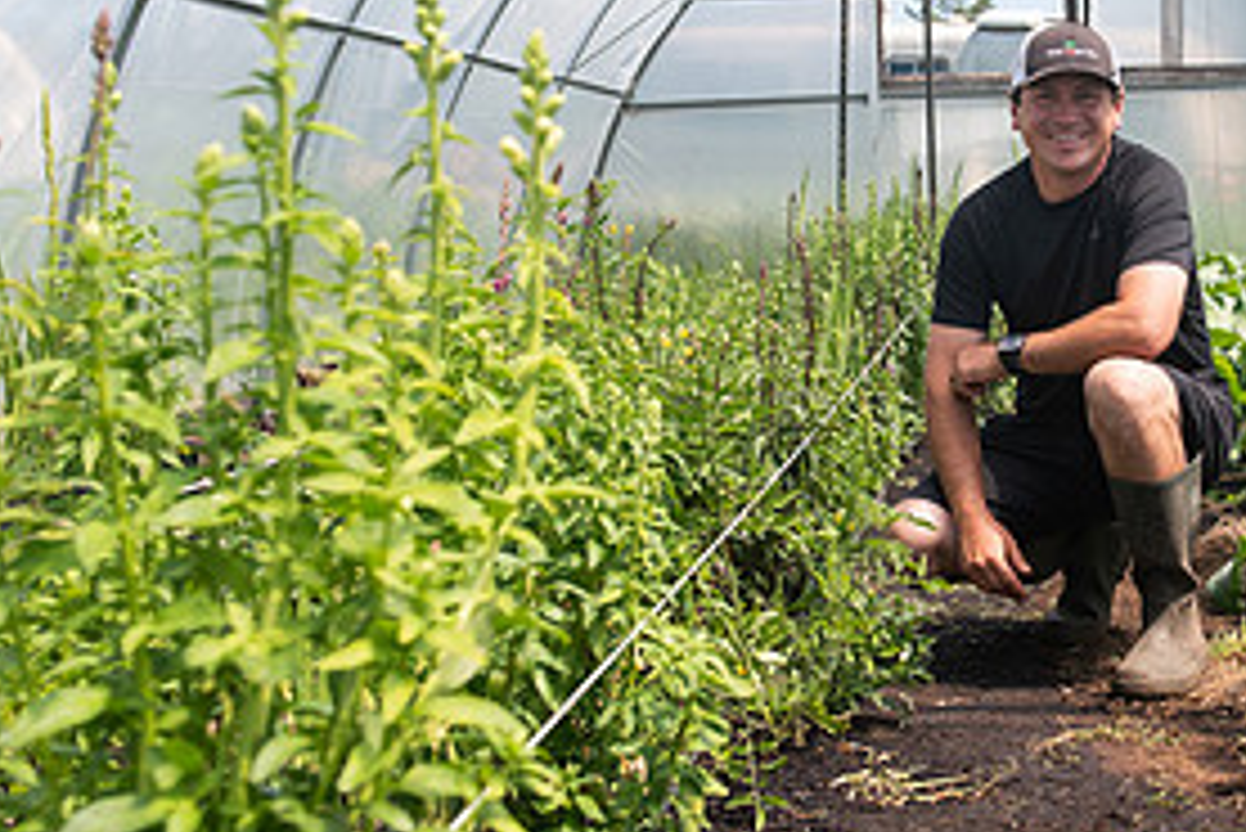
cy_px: 286
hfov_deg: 29.7
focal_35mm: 67
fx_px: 2320
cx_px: 904
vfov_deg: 20.3
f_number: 4.5
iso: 500
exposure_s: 1/2500
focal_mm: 32
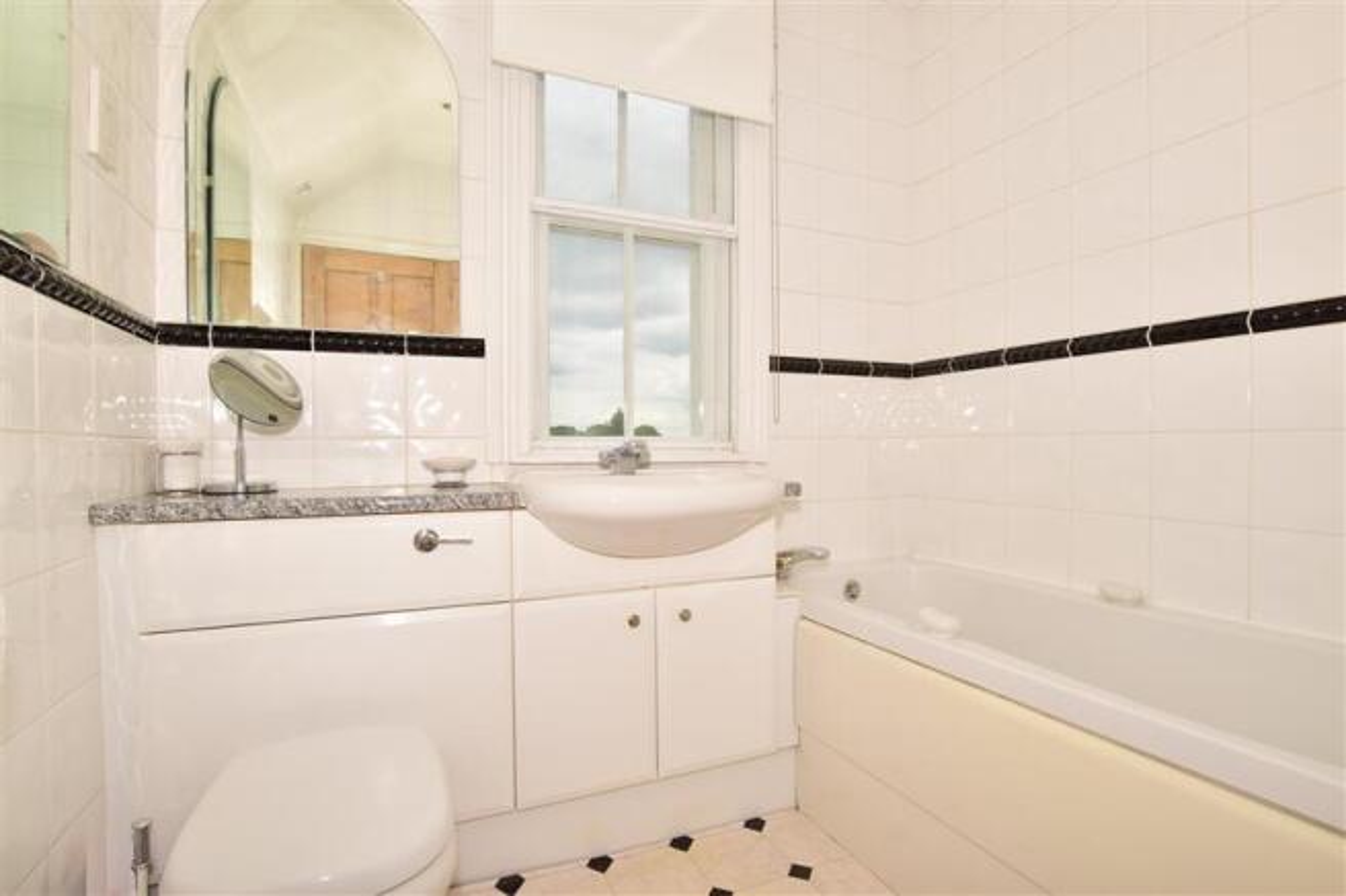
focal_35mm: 17
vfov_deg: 69.6
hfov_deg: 92.5
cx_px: 673
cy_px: 448
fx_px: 645
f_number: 11
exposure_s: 1/200
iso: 200
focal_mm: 11.5
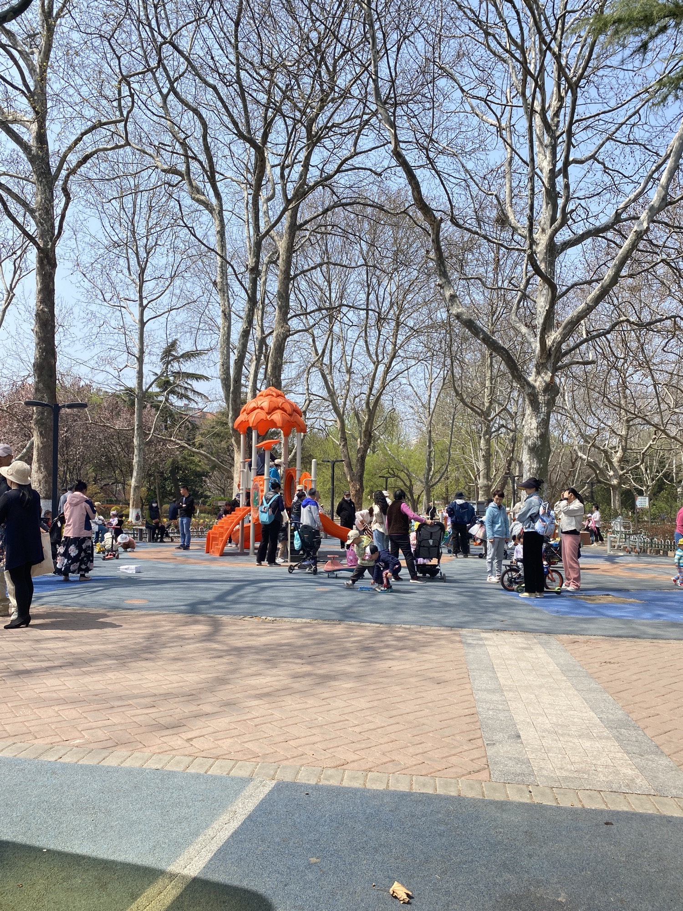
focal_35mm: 26
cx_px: 342
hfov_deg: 53.1
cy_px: 456
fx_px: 684
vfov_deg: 67.3
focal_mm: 4.25
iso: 32
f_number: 1.8
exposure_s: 1/1218
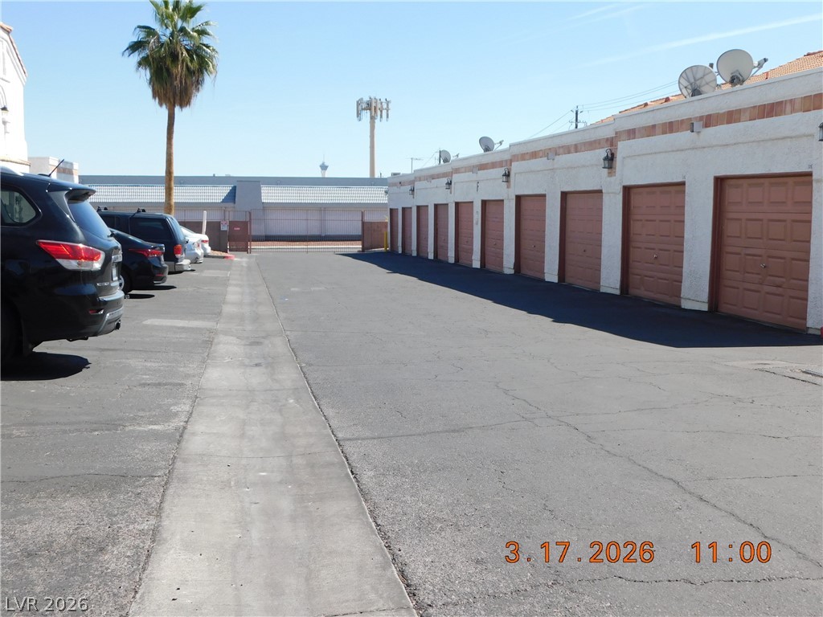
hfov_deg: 46.8
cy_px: 308
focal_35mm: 40
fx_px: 951
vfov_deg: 36.0
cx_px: 412
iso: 125
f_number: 3.6
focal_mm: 7.1
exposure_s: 1/1000
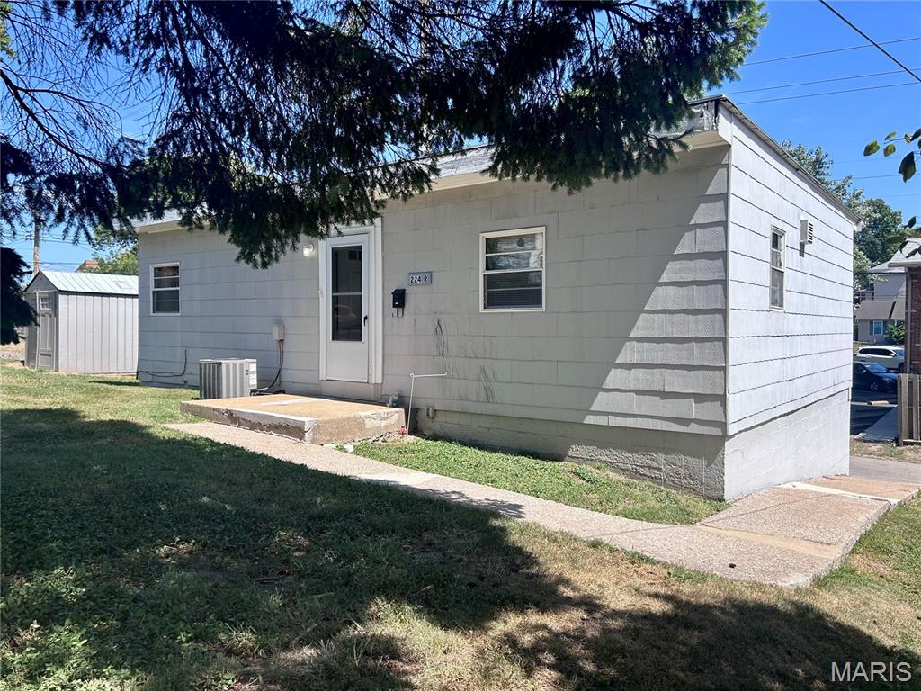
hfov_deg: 67.3
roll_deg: -0.8
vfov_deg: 53.1
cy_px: 346
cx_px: 460
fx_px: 692
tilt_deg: -0.1
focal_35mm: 26
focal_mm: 5.7
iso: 50
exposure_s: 1/2915
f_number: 1.5
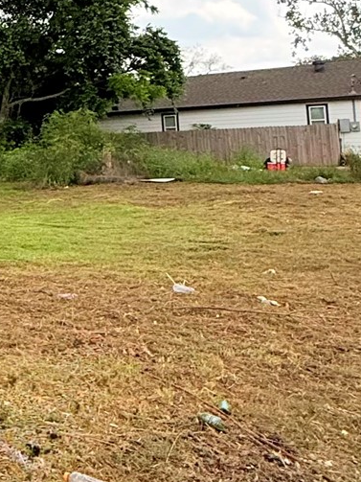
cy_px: 109
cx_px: -243
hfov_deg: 20.3
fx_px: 793
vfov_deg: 33.0
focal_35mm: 57
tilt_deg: +3.6
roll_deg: +1.7
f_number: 2.2
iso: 50
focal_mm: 2.22
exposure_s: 1/1901
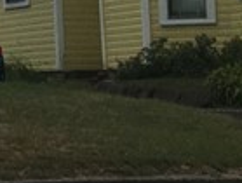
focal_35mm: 213
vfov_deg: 6.9
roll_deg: +0.3
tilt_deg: +3.3
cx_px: -543
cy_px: -70
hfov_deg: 7.7
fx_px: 1493
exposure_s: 1/1304
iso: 25
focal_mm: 4.15
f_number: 2.2
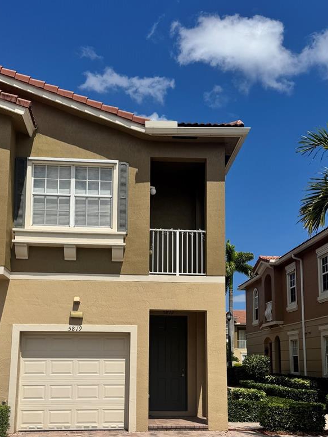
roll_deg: -0.2
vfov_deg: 49.0
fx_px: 467
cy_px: 301
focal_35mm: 37
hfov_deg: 38.6
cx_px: 147
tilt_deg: +7.0
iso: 80
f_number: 1.78
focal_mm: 6.76
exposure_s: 1/10417
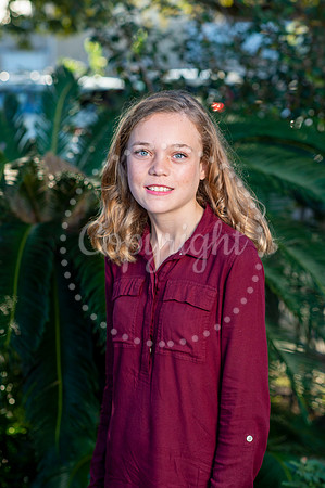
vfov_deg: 23.9
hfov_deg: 16.0
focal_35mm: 85
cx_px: 162
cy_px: 244
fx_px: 1154
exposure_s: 1/160
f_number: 4
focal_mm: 85
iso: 200
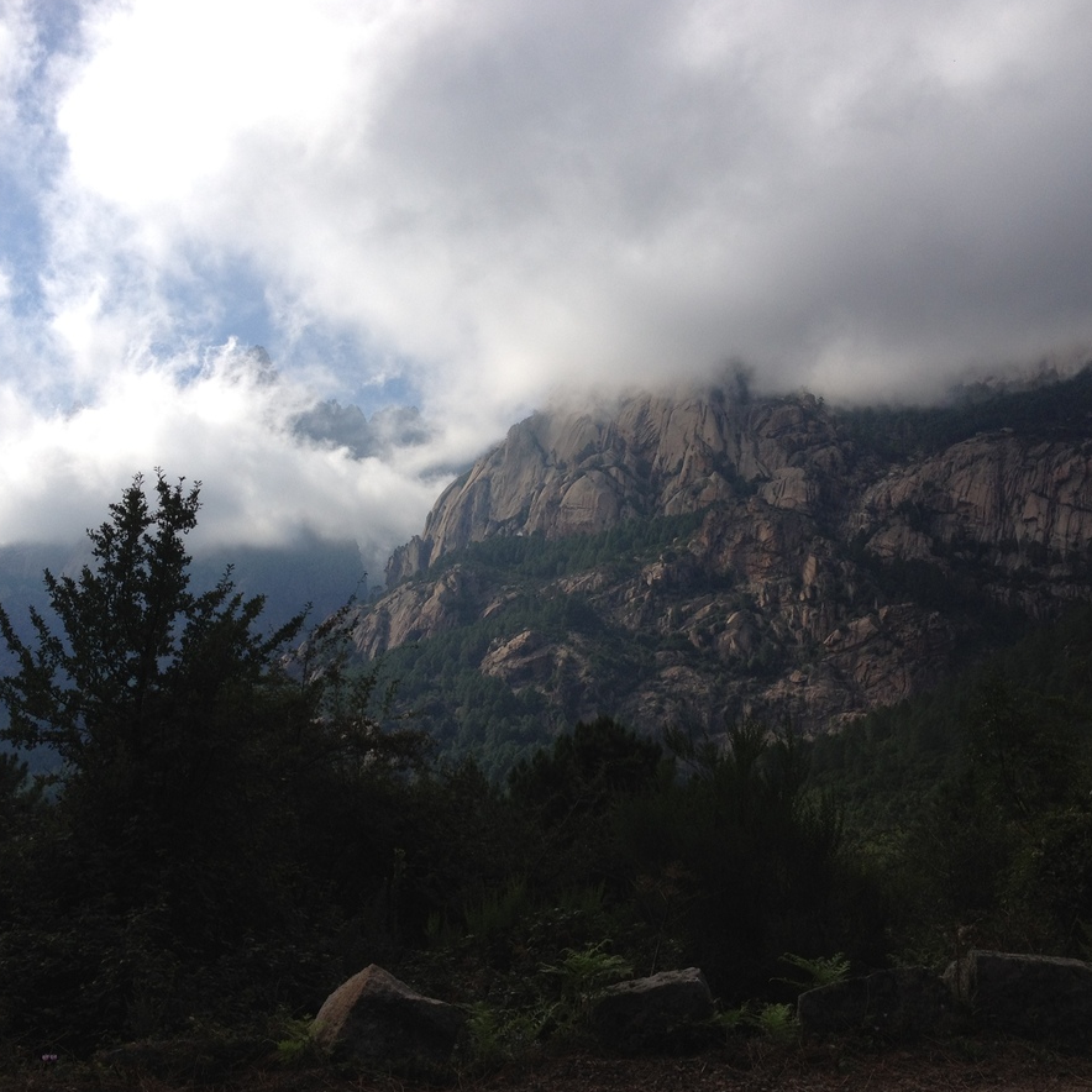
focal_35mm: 42
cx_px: 545
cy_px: 545
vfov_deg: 40.0
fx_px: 1499
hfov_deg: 40.0
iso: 64
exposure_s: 1/3460
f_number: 2.4
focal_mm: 4.28
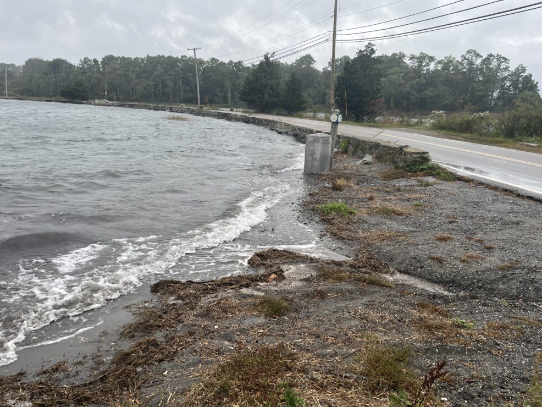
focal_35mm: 27
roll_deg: -3.0
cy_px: 201
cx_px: 261
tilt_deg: -13.1
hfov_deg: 65.3
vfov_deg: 51.4
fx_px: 423
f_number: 1.6
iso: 50
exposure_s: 1/705
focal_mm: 5.1
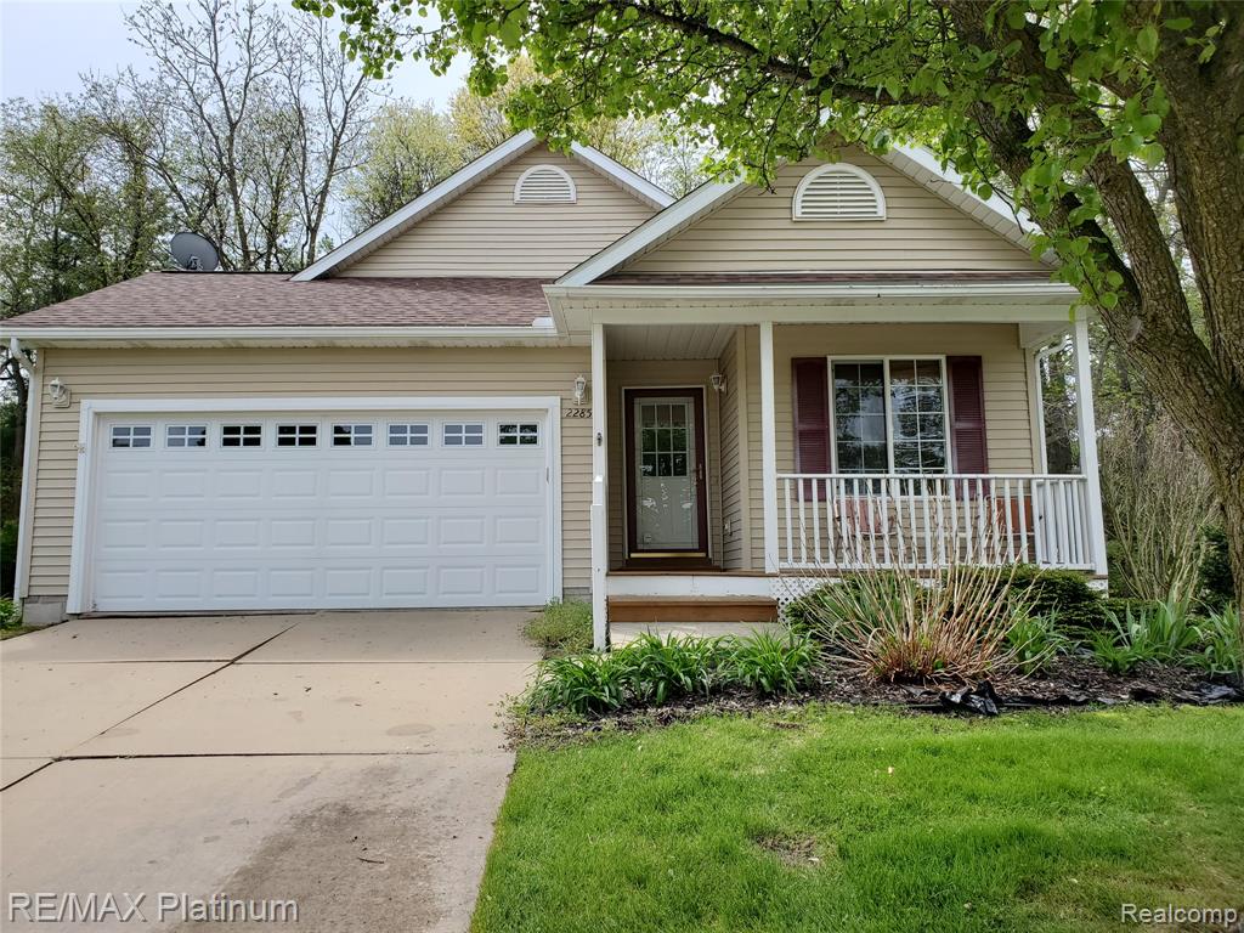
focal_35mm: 26
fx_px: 934
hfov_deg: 67.3
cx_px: 622
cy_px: 466
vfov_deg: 53.1
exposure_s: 1/902
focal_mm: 4.3
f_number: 2.4
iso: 50
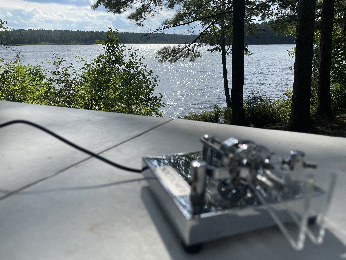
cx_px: 173
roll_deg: +0.9
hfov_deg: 67.3
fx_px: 260
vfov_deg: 53.1
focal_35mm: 26
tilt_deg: -16.1
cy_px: 130
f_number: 1.6
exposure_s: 1/8403
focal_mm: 4.2
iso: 32
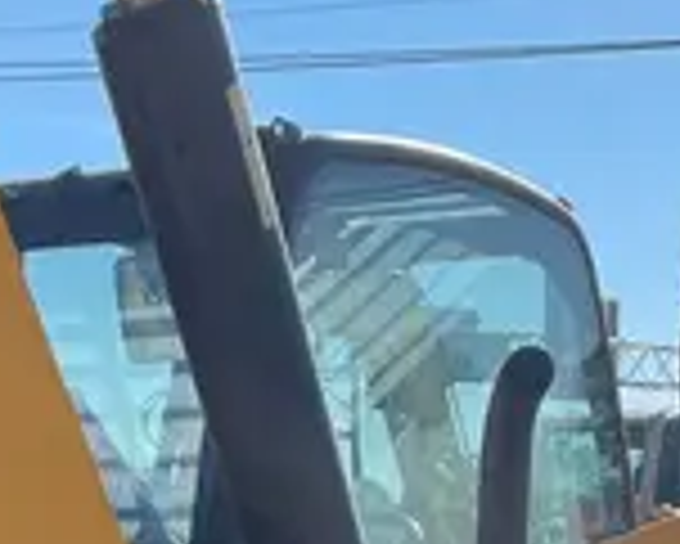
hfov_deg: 15.6
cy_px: 874
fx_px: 2477
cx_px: 167
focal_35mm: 123
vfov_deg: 11.9
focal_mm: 4.2
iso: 32
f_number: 1.6
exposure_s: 1/2304
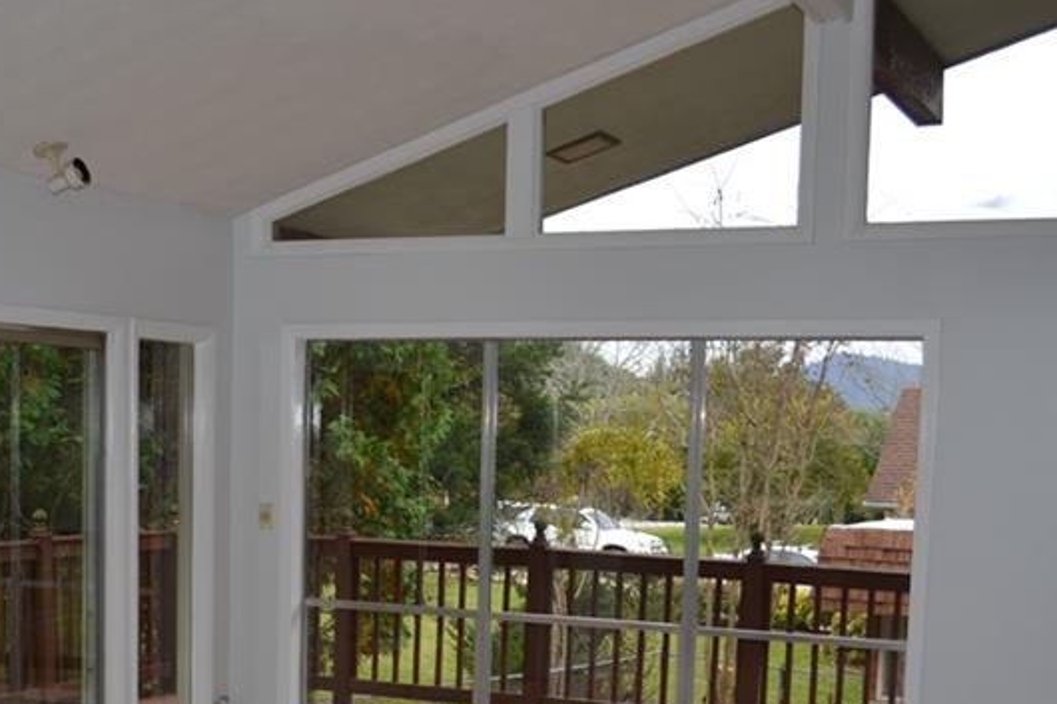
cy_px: 630
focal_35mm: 58
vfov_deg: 22.8
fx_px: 1702
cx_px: 355
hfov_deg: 34.2
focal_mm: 20
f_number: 3.8
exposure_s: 1/200
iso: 125
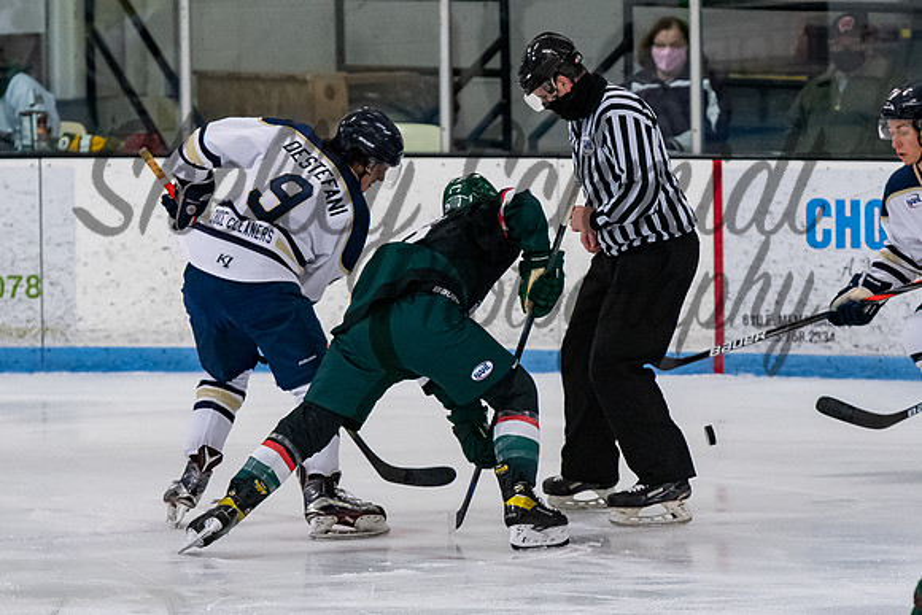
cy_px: 355
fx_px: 10580
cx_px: 424
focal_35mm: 413
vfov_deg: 3.3
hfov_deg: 5.0
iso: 2500
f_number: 3.5
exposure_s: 1/800
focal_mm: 180
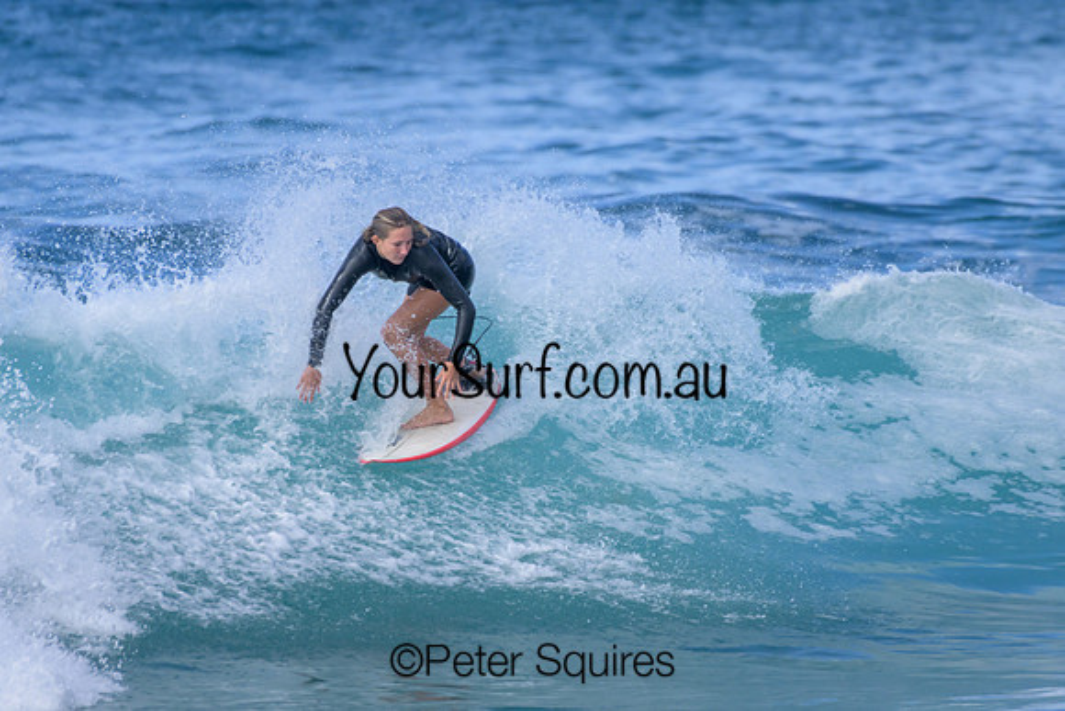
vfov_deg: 1.4
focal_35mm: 1000
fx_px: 29589
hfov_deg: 2.1
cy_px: 356
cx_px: 532
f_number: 11
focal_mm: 1000
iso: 1400
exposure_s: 1/2000
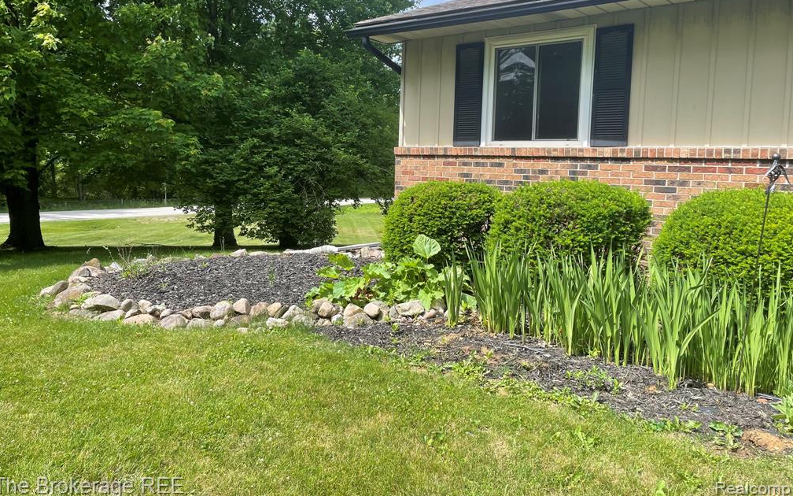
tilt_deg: -4.4
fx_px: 605
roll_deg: -0.8
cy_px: 198
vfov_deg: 44.3
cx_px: 392
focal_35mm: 28
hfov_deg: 66.5
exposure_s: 1/1135
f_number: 1.6
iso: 32
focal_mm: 4.2
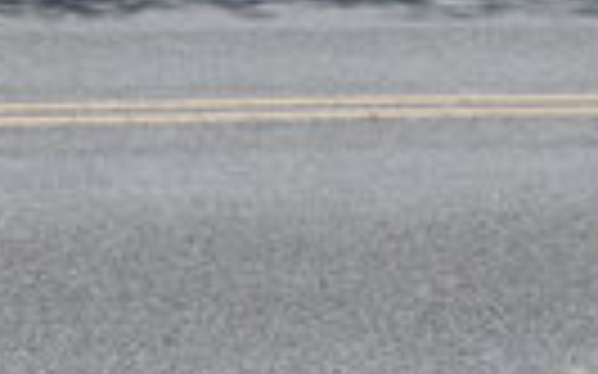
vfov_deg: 13.3
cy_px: -182
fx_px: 1515
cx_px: -319
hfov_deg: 19.3
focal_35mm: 93
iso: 100
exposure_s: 1/200
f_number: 7.1
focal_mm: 19
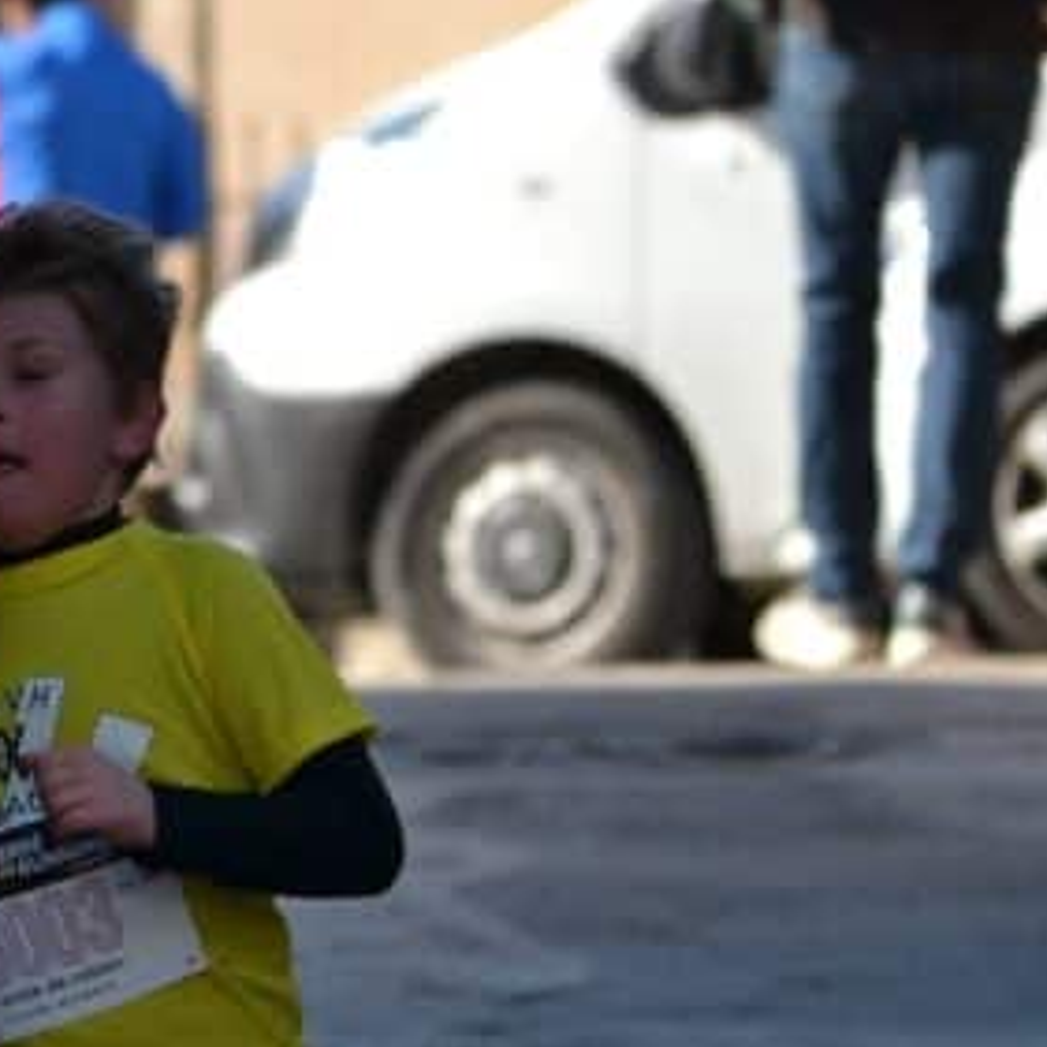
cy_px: 946
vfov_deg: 3.4
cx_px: 4
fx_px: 17863
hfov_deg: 3.4
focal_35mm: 522
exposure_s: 1/1250
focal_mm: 150
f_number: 5
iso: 400
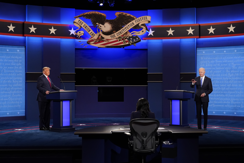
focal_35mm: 60
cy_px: 82
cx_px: 122
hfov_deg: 33.4
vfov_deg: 22.6
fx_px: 407
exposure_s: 1/320
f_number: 4.5
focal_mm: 60
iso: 5000
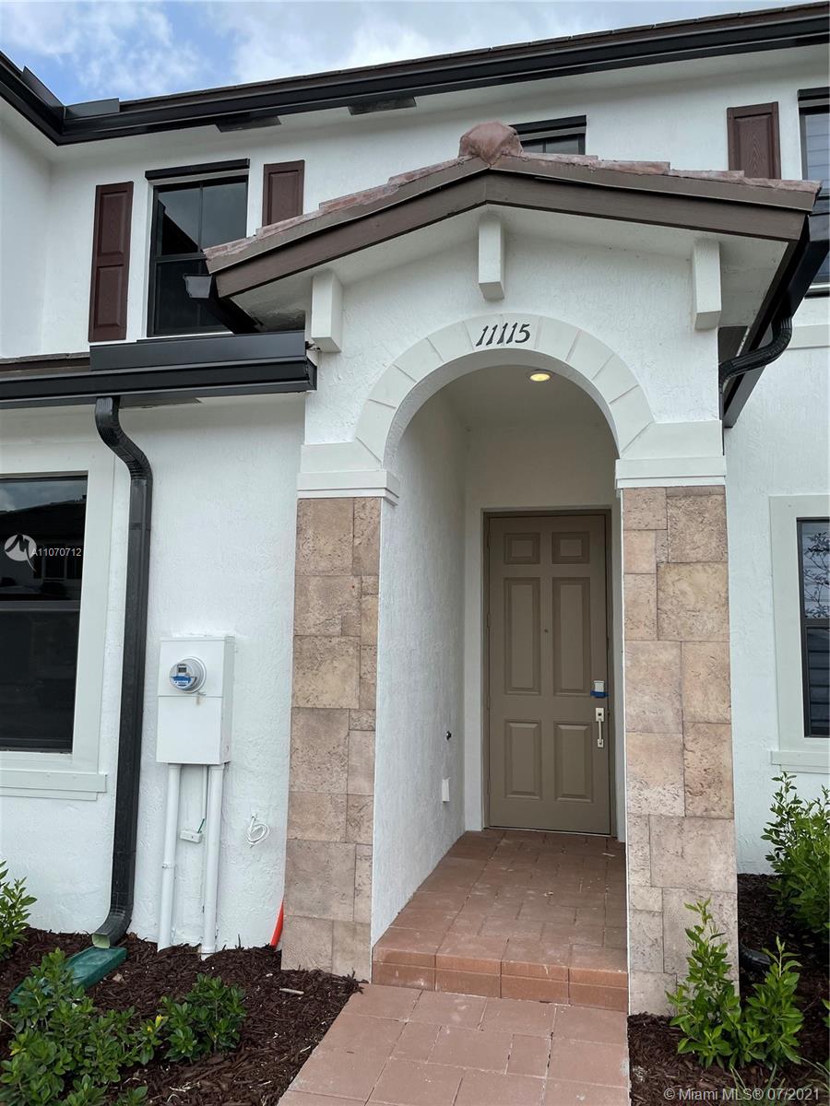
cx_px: 415
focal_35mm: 26
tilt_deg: +4.9
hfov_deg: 53.1
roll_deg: -0.1
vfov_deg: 67.3
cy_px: 553
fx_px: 831
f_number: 1.6
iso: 32
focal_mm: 4.2
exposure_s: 1/2132
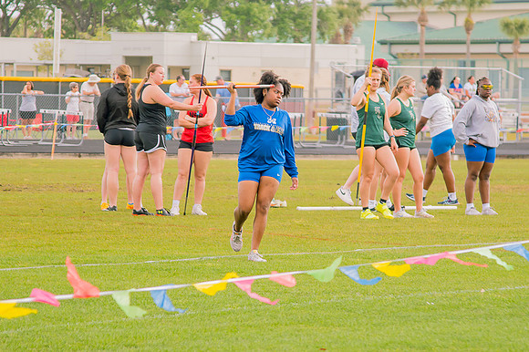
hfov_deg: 8.1
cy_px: 186
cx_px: 300
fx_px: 3741
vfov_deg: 5.4
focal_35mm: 255
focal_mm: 120
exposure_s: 1/200
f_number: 4
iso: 200
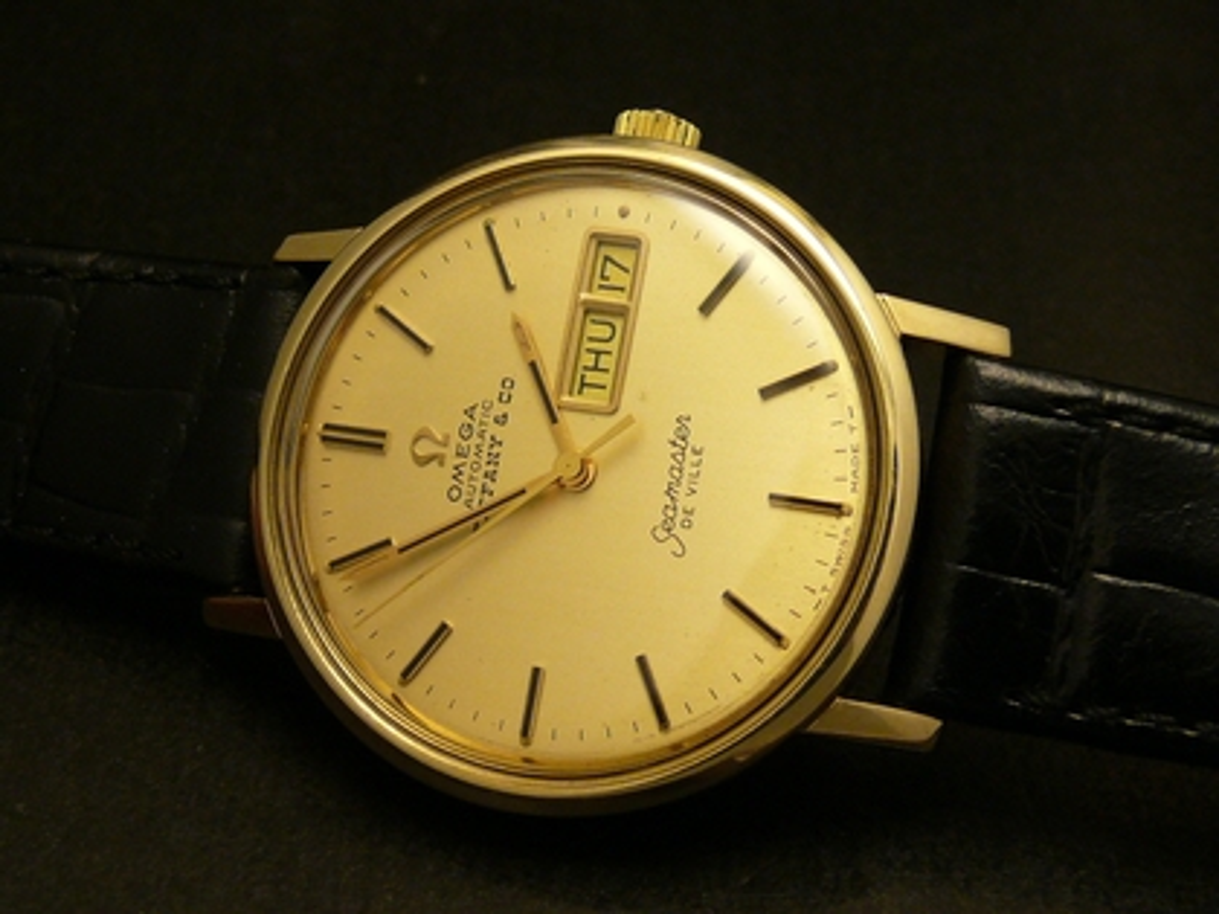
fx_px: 1303
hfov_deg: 50.1
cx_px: 610
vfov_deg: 38.7
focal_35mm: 37
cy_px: 457
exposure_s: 1/60
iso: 100
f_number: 3.2
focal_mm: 7.8
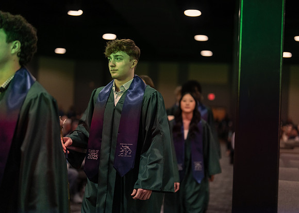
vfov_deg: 26.6
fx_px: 451
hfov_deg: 36.7
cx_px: 150
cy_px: 106
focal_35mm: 53
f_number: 1.2
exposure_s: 1/500
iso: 1250
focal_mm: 50
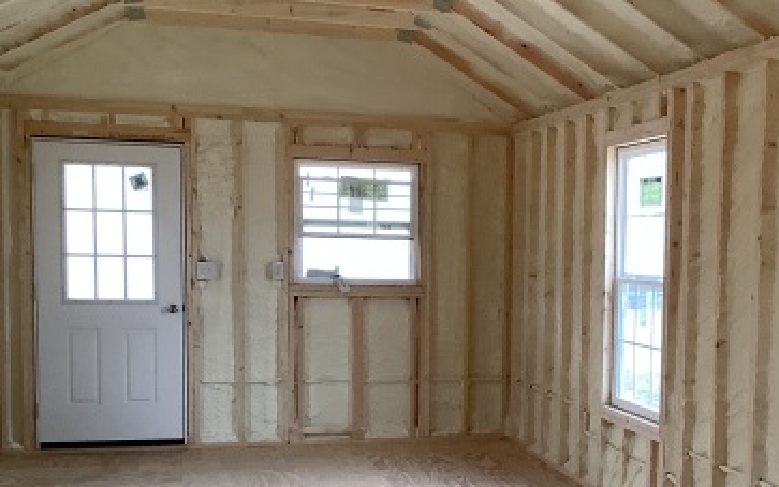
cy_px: 352
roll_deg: -0.5
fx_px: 1232
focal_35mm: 58
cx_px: 569
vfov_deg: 22.2
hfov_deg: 34.5
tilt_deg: -5.9
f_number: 2.4
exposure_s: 1/60
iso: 125
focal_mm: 3.3
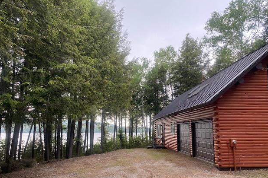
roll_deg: +0.1
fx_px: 208
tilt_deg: +7.9
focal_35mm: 28
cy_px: 99
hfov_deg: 65.5
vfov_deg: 46.3
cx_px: 137
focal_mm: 4.25
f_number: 1.8
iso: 64
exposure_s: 1/122
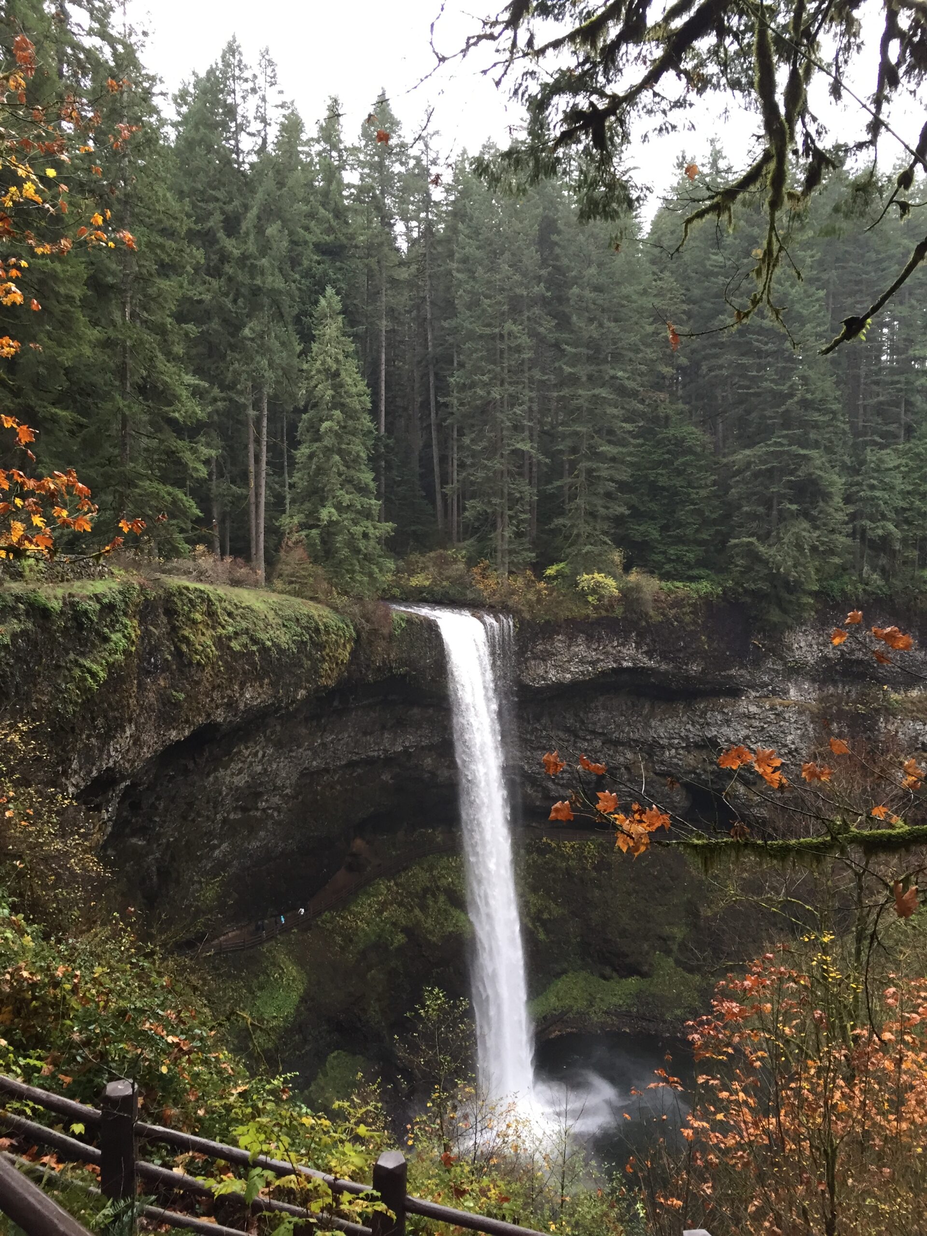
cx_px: 464
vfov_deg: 61.7
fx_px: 1035
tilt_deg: -3.8
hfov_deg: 48.2
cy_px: 618
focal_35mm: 29
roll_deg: +0.7
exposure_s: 1/30
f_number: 2.2
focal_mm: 4.15
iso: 40
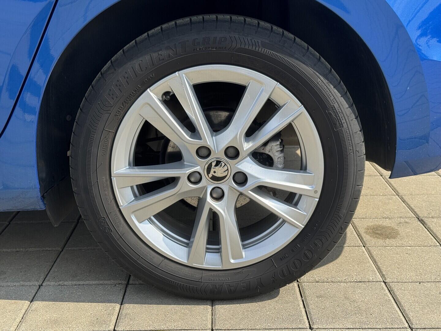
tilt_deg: -15.2
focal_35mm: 48
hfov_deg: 39.7
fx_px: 612
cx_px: 220
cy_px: 166
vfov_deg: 30.3
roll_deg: +1.2
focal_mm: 6.76
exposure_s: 1/2717
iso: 64
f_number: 1.78
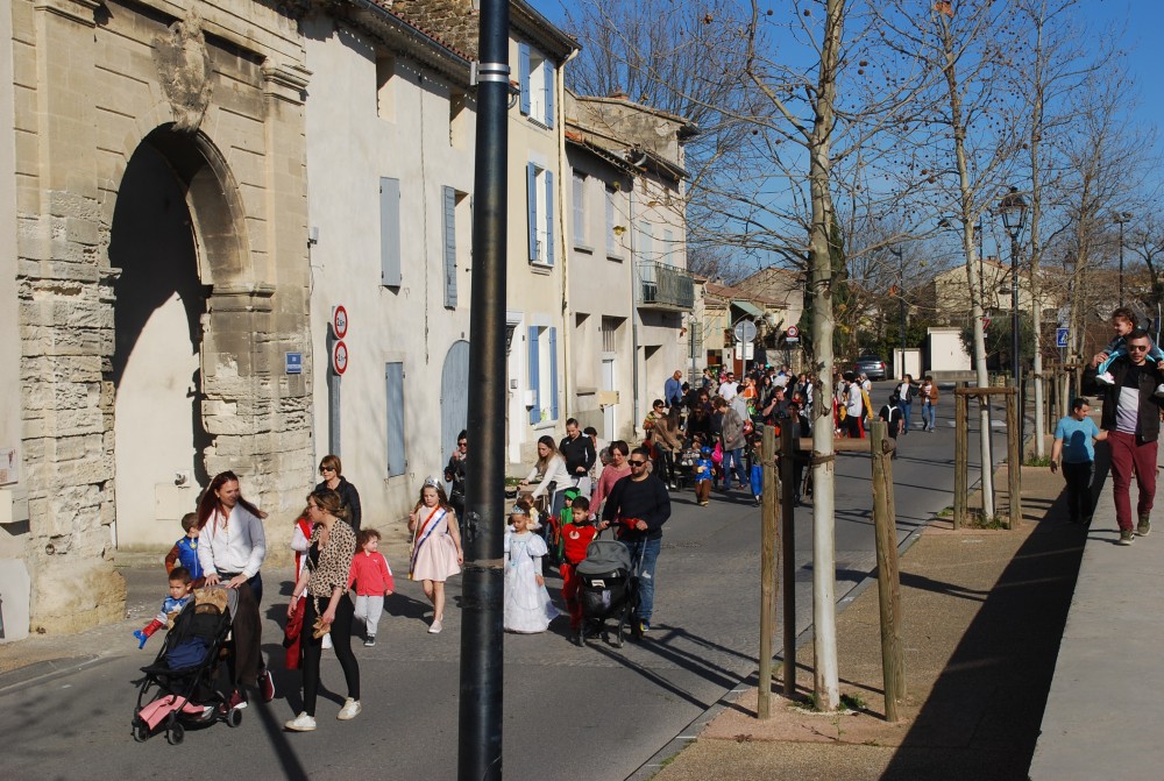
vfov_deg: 28.2
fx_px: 1555
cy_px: 390
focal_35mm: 48
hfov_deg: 41.0
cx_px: 582
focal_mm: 32
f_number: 9
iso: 100
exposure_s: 1/320
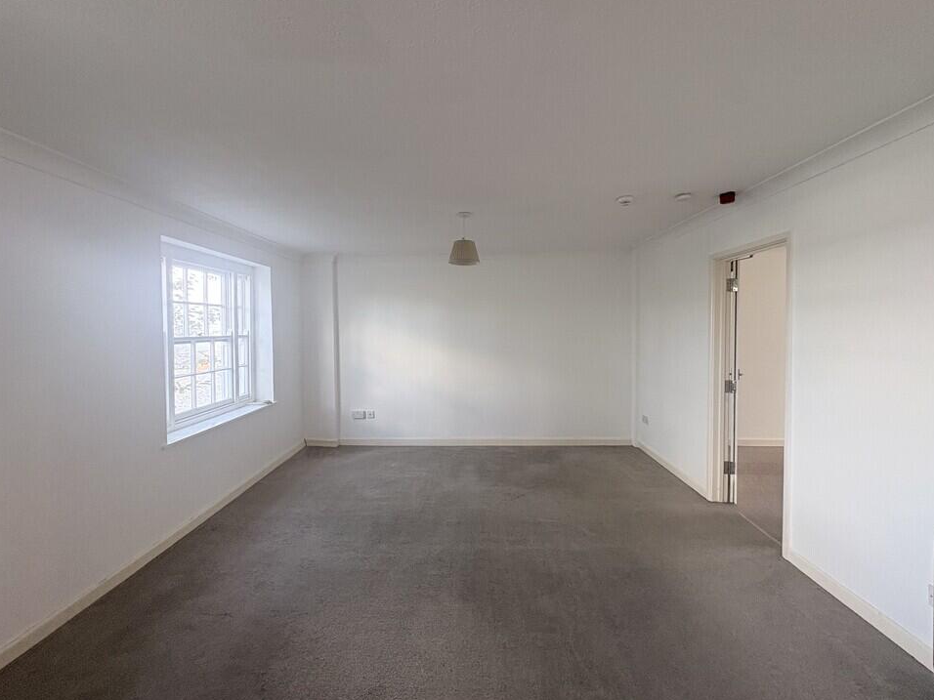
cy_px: 337
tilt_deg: -0.9
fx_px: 405
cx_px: 464
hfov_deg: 98.2
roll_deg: +1.5
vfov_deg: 81.7
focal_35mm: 15
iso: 160
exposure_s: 1/50
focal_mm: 2.22
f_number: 2.2
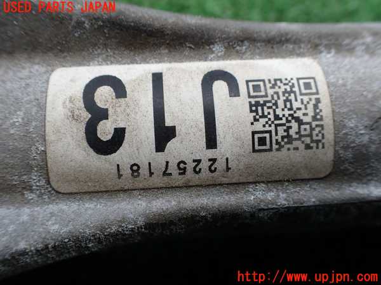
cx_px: 190
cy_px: 142
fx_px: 330
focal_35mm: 30
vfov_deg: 46.8
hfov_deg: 60.0
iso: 100
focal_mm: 5.4
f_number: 3.2
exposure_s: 1/250
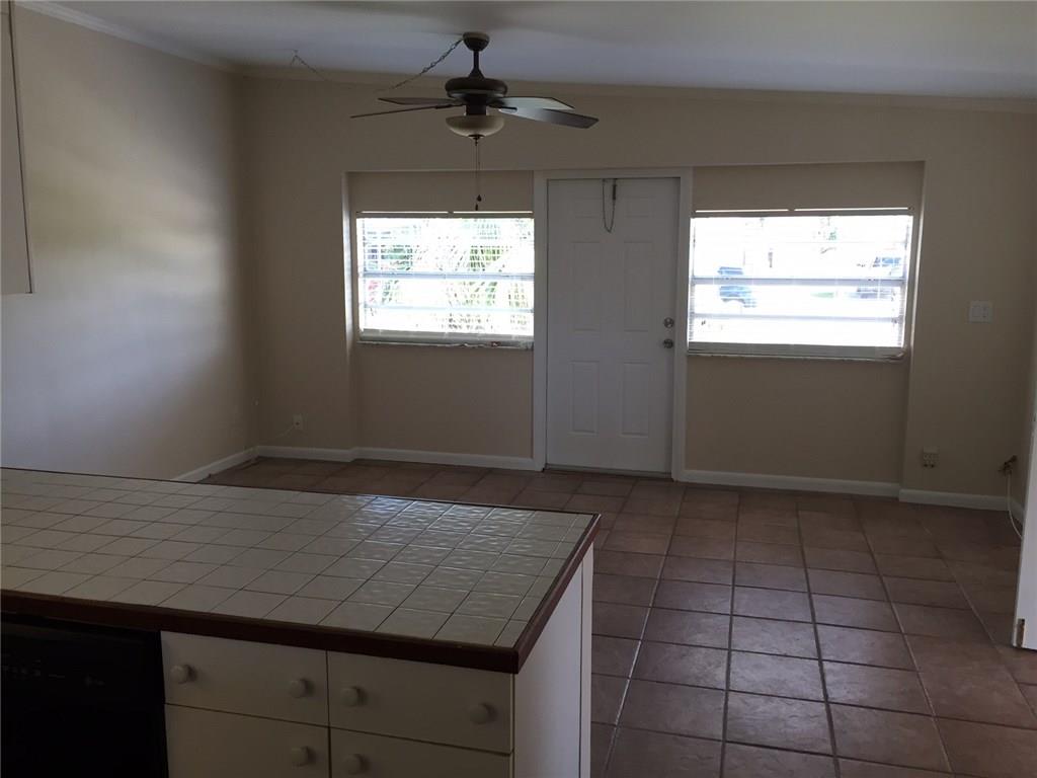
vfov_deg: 48.2
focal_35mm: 29
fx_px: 869
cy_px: 389
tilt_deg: -10.2
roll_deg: -3.0
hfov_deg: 61.7
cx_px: 518
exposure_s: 1/40
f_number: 2.2
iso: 32
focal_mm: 4.15
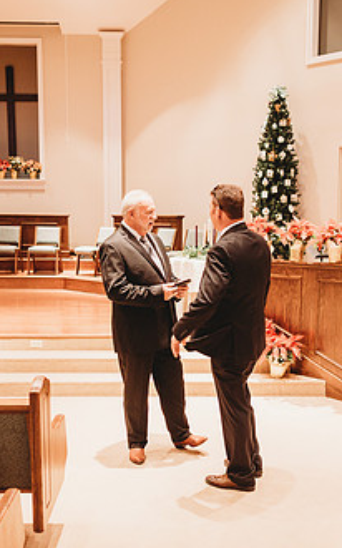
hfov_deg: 29.8
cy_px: 298
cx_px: 201
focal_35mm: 43
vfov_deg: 46.2
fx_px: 642
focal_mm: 24
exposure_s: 1/125
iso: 800
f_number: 2.2
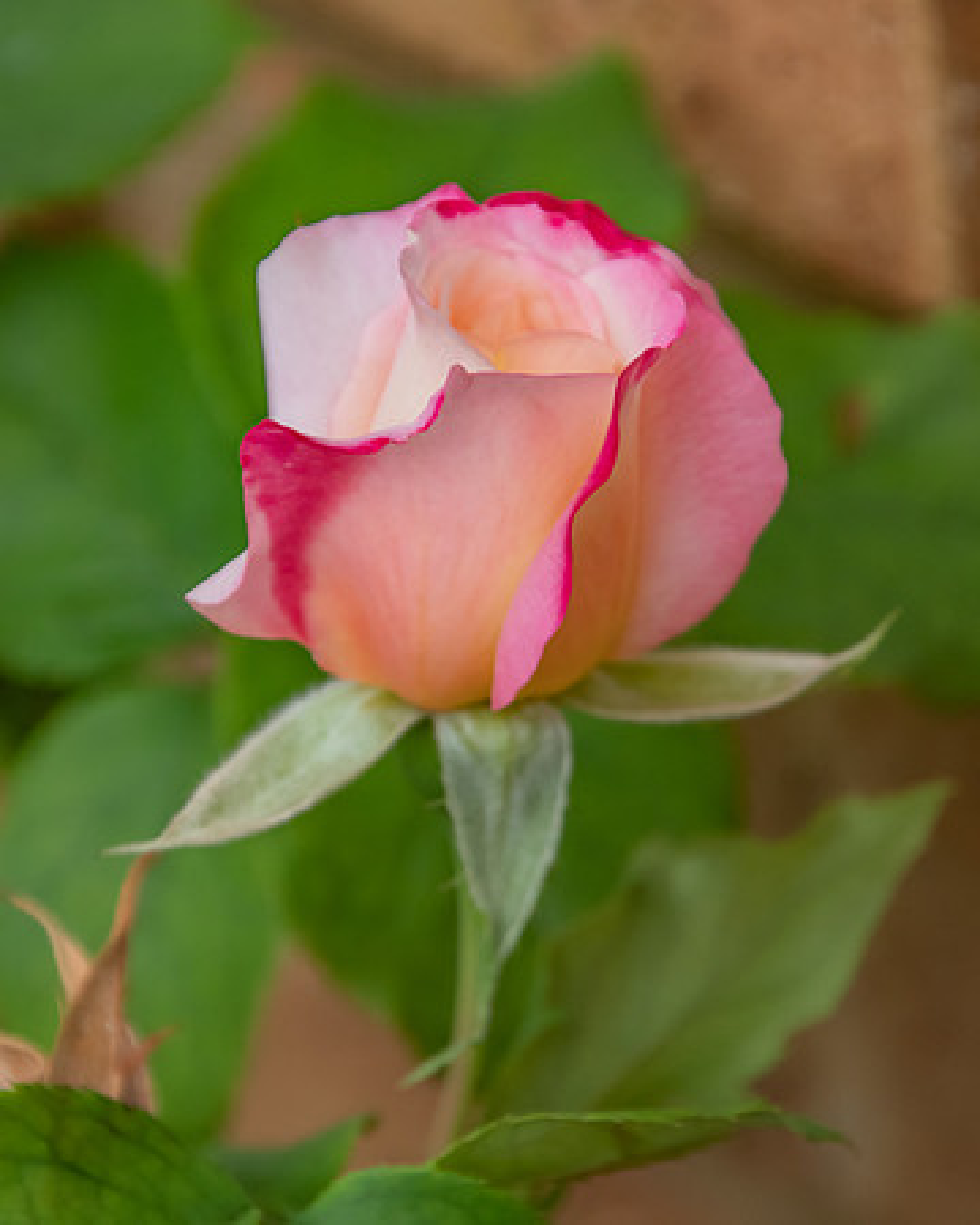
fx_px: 31872
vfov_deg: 2.2
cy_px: 589
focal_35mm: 879
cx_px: 426
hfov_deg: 1.8
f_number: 6.3
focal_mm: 400
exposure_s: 1/200
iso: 800
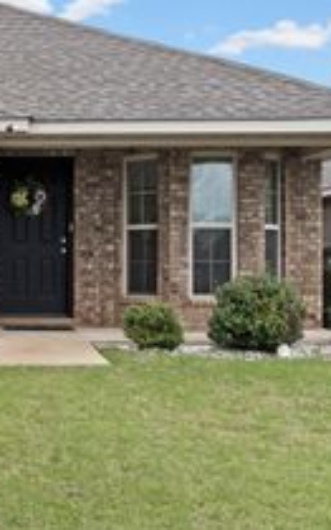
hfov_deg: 19.1
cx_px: -93
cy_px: 196
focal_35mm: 63
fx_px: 911
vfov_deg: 32.3
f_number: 9
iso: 800
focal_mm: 26
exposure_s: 1/800
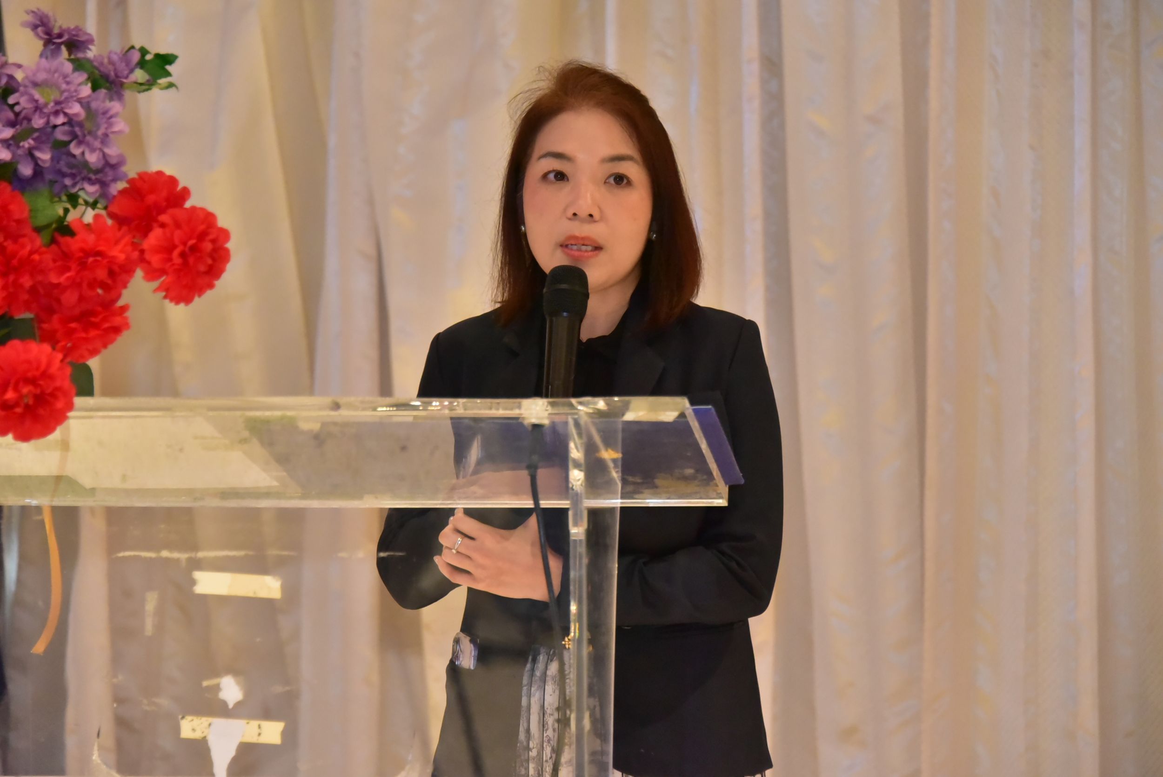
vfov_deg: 8.6
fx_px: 5171
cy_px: 388
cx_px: 582
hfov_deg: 12.8
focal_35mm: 160
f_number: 5.6
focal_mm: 160
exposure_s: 1/160
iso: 8000
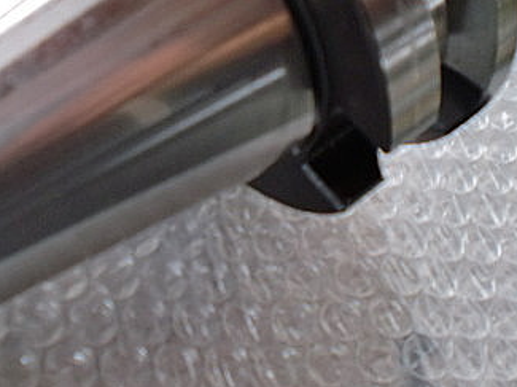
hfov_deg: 27.9
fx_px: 1029
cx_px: 150
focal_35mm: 69
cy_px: 100
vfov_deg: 21.1
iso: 80
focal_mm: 6.3
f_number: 3.1
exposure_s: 1/60
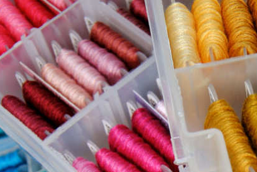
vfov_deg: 15.0
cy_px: 217
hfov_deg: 22.0
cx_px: 275
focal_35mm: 88
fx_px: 629
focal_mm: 20
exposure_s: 1/60
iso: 200
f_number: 6.3
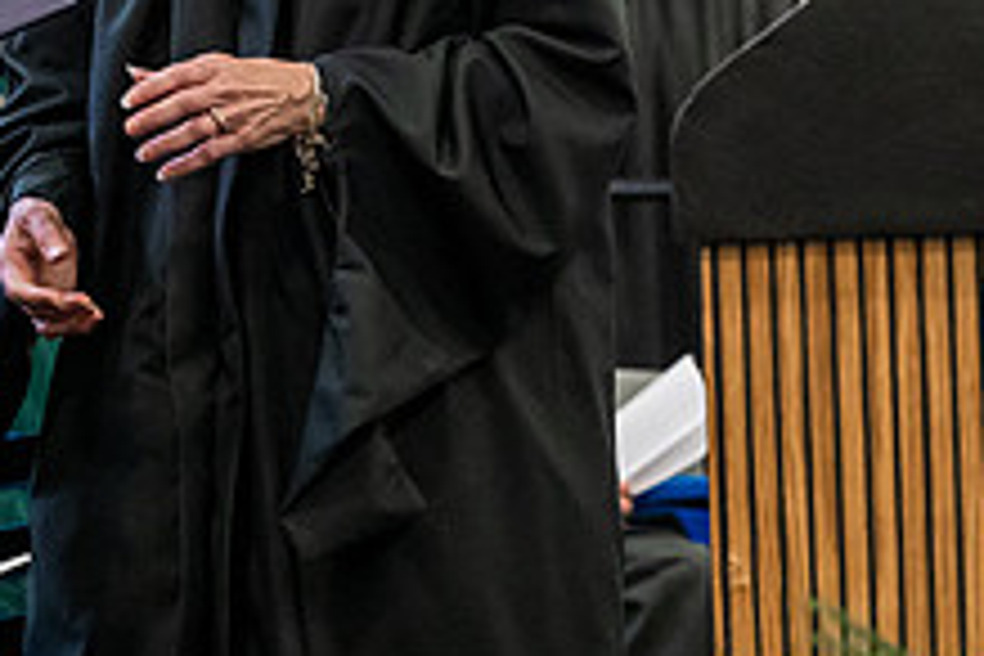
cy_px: -34
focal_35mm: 228
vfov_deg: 6.0
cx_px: -72
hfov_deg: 9.0
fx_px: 6232
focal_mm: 86
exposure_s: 1/250
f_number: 5
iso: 6400
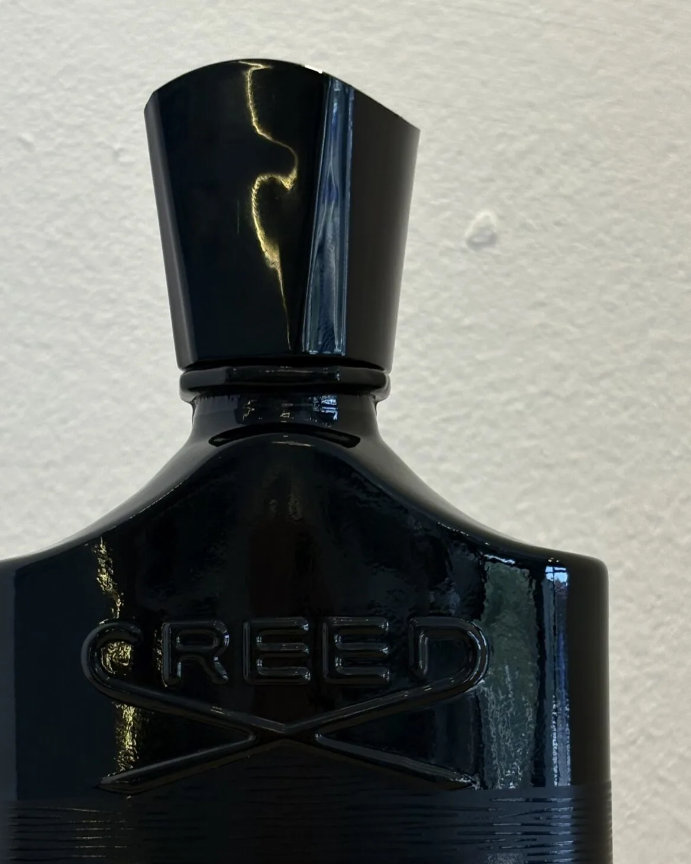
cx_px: 284
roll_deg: +0.7
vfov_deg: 21.4
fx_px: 2275
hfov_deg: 17.3
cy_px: 584
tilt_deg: +3.1
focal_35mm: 89
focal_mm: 5.96
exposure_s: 1/155
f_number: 1.6
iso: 32
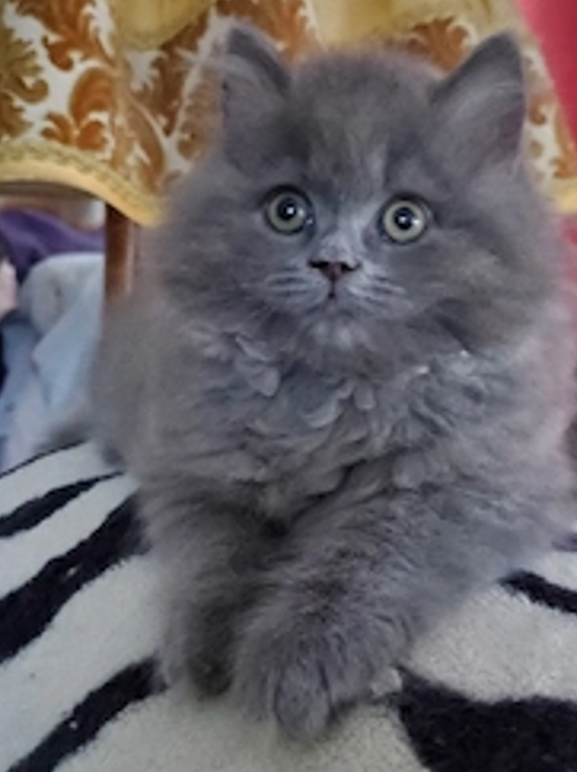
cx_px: 271
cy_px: 335
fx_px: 957
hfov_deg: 33.5
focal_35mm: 43
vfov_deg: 43.8
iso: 800
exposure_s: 1/10
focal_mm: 4.3
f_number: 1.5
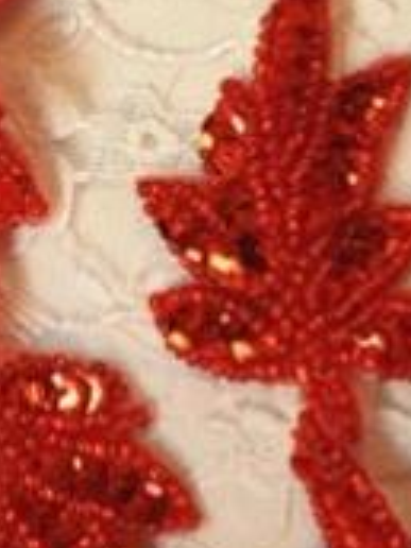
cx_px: 51
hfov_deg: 6.3
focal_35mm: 237
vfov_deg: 8.3
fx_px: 3752
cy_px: -72
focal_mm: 16.3
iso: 80
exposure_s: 1/125
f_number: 4.9
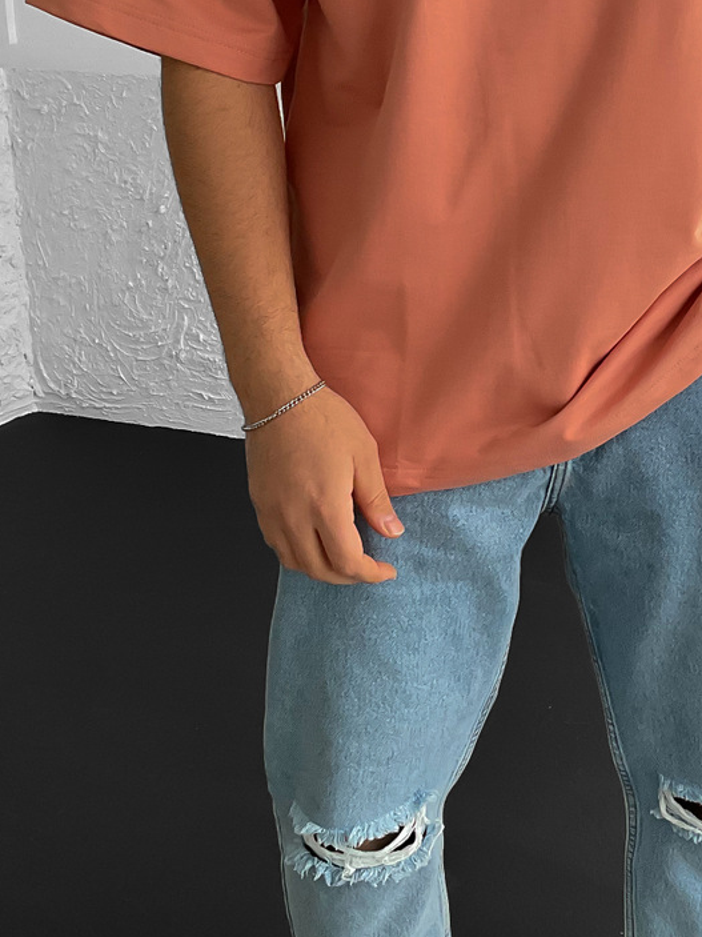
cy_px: 337
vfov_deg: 29.3
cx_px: 577
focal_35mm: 66
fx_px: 1785
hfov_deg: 21.9
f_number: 1.8
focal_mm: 3
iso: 64
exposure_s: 1/100
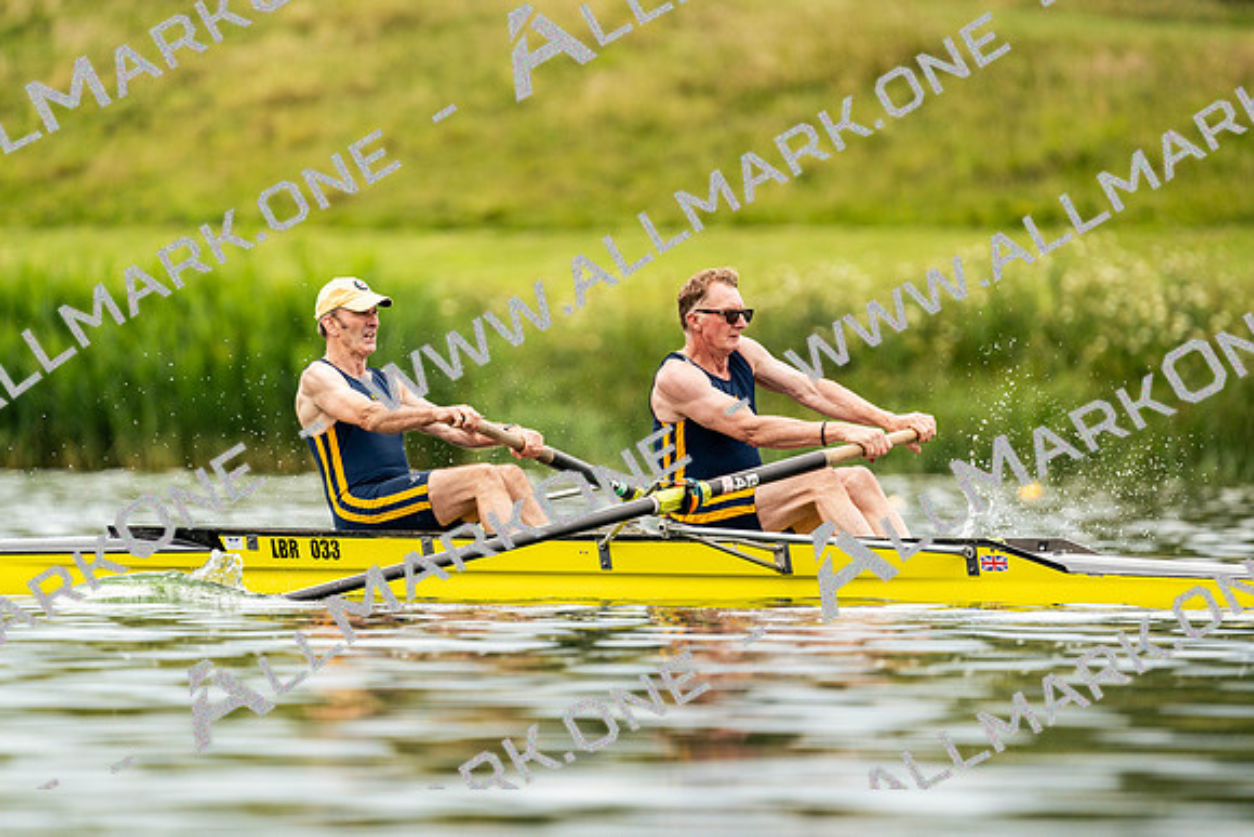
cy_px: 418
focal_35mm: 600
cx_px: 627
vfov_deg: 2.3
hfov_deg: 3.4
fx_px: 20904
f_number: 6.3
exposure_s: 1/2000
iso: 640
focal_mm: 600
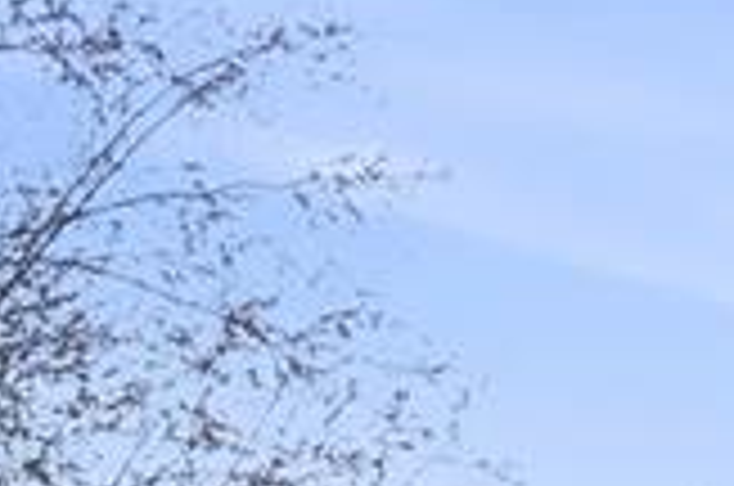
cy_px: 828
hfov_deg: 10.7
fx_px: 3459
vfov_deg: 7.8
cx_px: 1653
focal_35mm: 170
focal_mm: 18
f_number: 11
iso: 100
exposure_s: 1/60
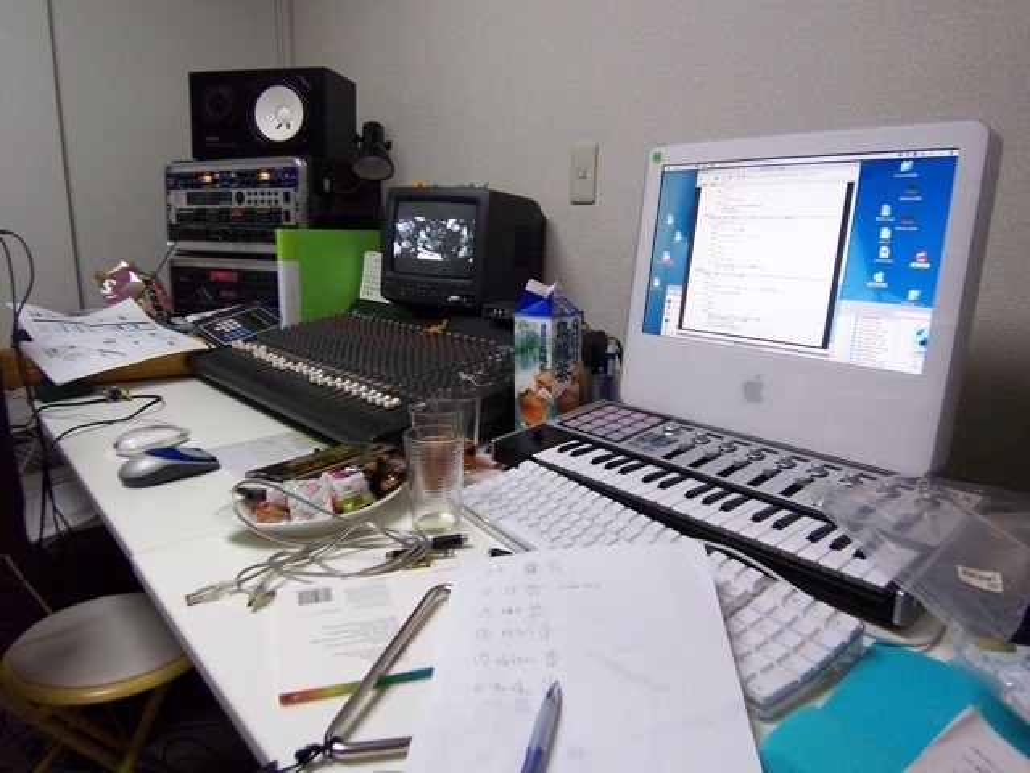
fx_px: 684
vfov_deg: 58.9
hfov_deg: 73.9
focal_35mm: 23
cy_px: 386
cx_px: 515
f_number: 2.8
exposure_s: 1/30
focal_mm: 3.8
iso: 160
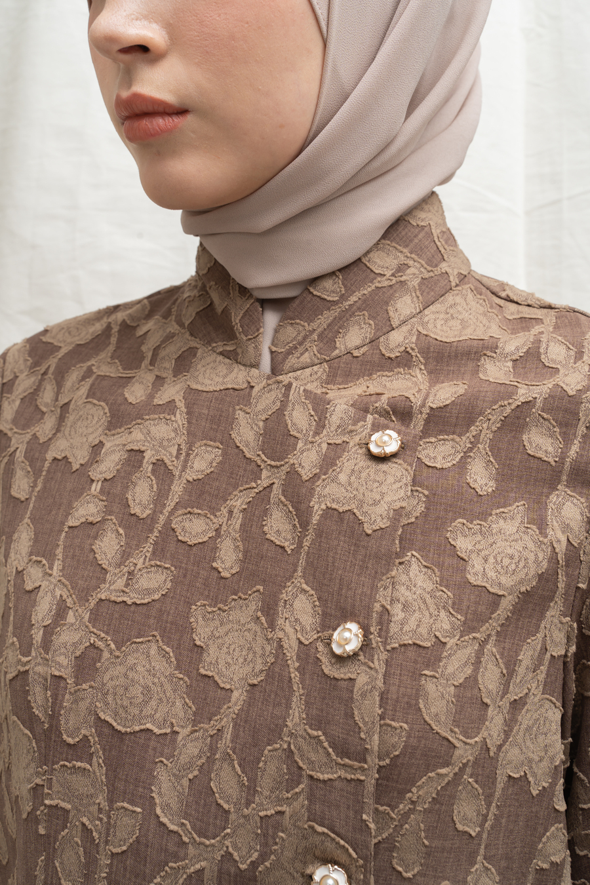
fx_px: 983
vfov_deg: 48.5
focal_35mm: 40
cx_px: 295
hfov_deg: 33.4
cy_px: 442
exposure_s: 1/160
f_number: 11
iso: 100
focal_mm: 40
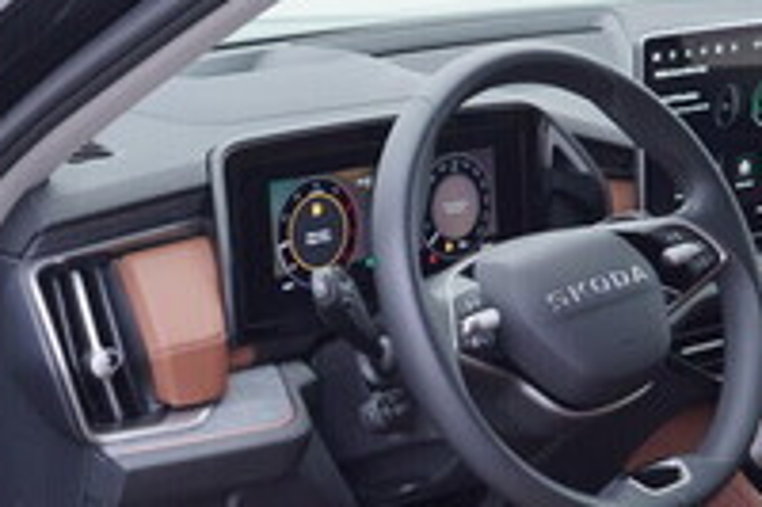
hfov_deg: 20.6
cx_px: 259
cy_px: 383
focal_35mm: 99
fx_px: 2094
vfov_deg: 13.7
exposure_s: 1/40
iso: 125
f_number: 2.8
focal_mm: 24
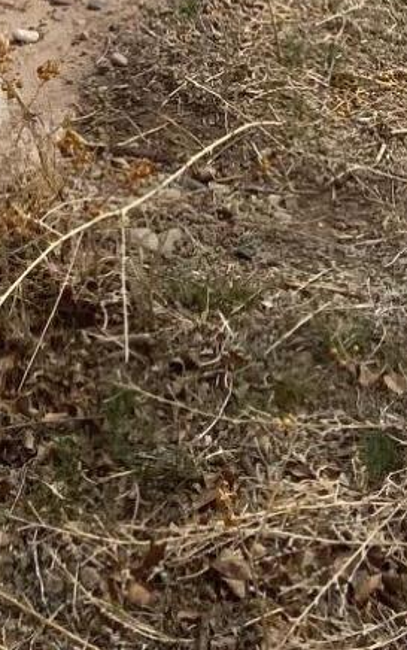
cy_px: -839
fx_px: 2410
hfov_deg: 9.7
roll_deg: +0.6
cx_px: 212
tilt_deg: -2.2
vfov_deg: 12.5
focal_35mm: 136
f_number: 1.8
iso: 25
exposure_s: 1/4425
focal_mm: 3.99
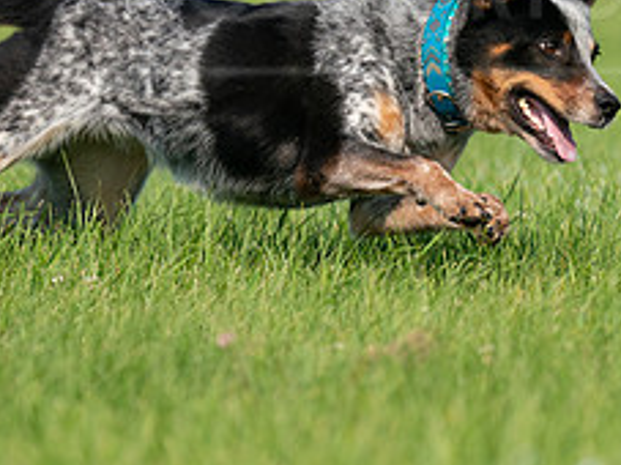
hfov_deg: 2.0
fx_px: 17625
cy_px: 31
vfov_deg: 1.5
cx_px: 369
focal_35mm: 983
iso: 1000
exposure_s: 1/4000
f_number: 6.3
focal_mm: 400
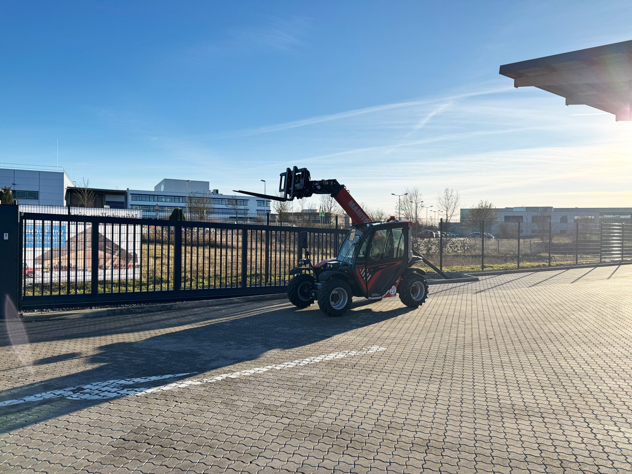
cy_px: 237
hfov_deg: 71.6
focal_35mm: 24
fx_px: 438
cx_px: 316
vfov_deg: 56.8
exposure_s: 1/3413
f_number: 1.78
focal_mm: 6.76
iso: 80
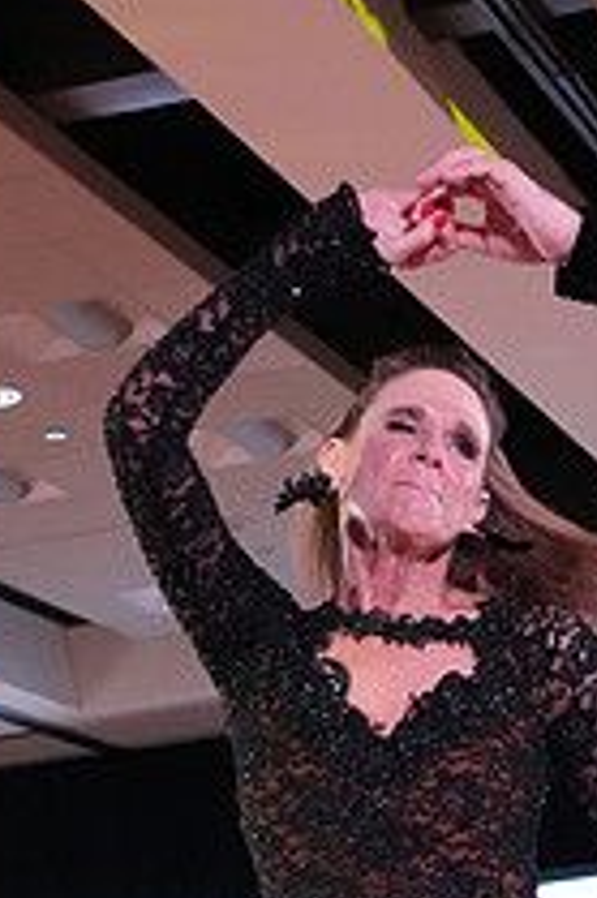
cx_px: 698
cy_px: 1203
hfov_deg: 10.8
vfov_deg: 15.5
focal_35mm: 125
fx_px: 3114
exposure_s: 1/400
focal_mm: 30
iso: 8000
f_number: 5.6
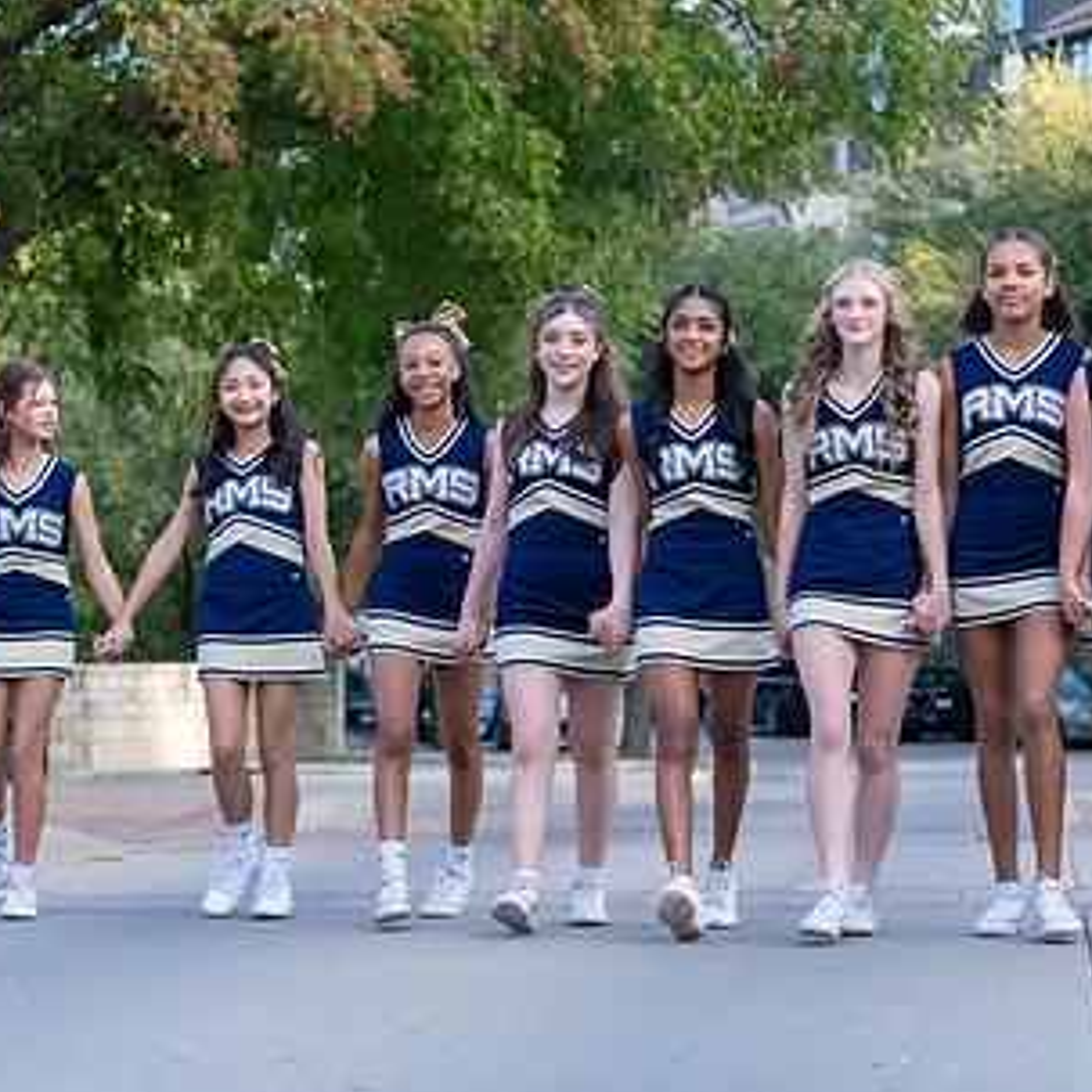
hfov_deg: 13.9
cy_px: 562
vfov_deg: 14.1
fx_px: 4426
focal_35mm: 124
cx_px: 965
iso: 1600
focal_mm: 70
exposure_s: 1/1600
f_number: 4
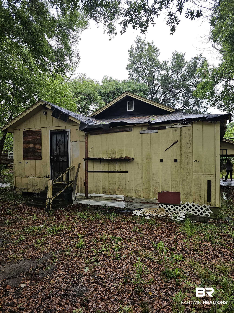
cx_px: 117
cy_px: 156
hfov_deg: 58.9
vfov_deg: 73.9
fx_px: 207
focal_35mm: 23
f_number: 1.7
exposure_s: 1/60
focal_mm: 6.3
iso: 32
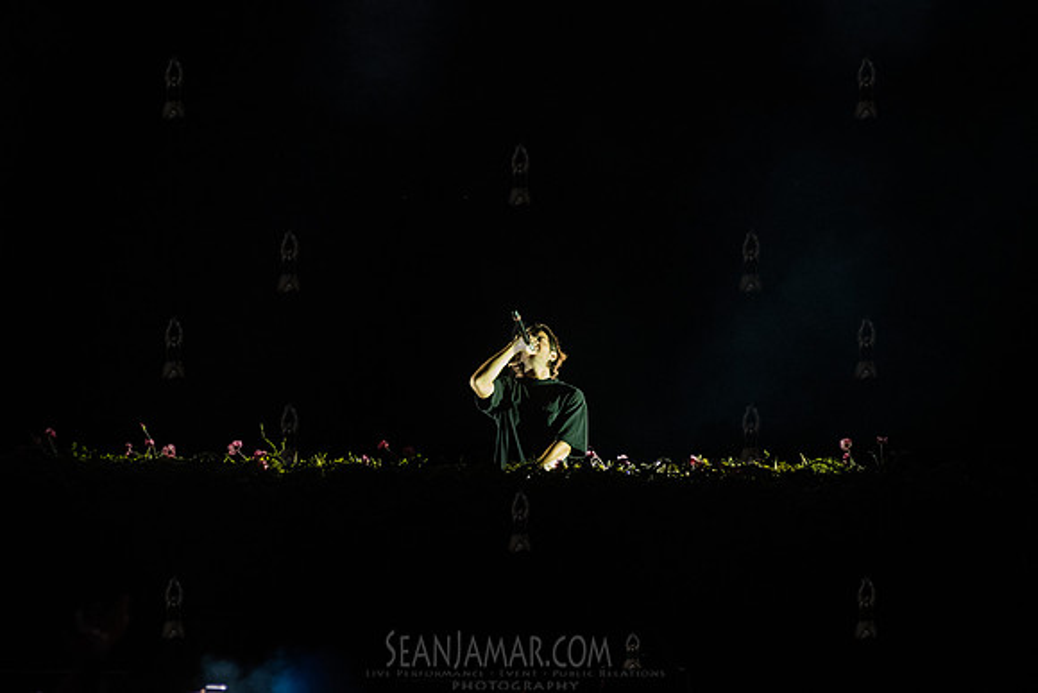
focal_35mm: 221
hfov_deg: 9.3
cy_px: 346
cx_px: 519
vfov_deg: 6.2
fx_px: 6379
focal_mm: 185
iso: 6400
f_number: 3.5
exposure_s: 1/500
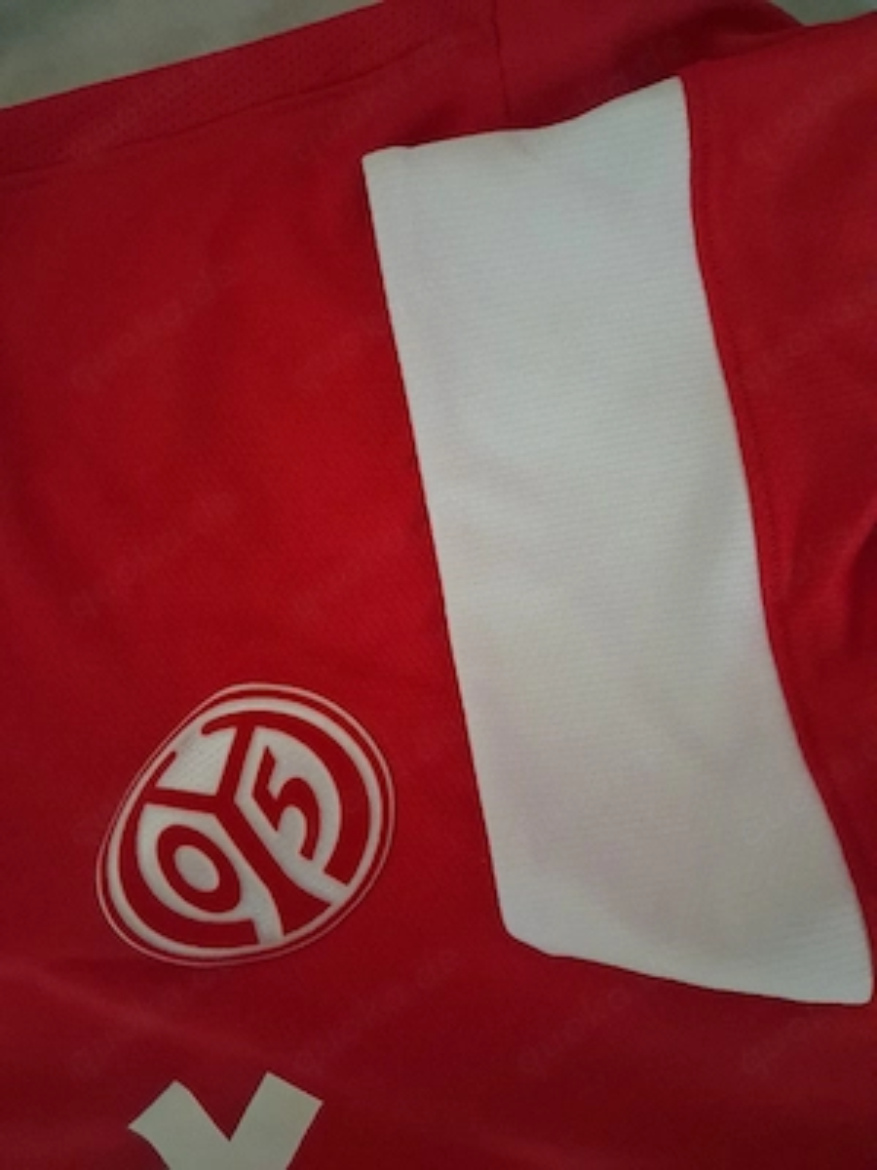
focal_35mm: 27
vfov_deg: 65.3
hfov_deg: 51.4
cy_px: 585
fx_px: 912
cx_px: 438
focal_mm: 4
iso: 1250
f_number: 1.8
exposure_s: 1/20
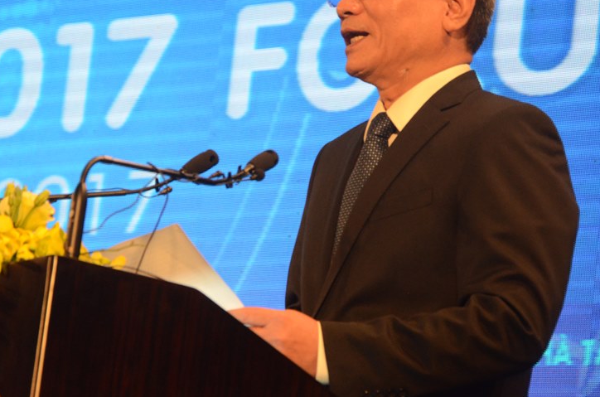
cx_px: 244
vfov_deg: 6.6
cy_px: 124
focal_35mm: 208
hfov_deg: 9.9
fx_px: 3458
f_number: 5.6
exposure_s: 1/250
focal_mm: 98
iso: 2000
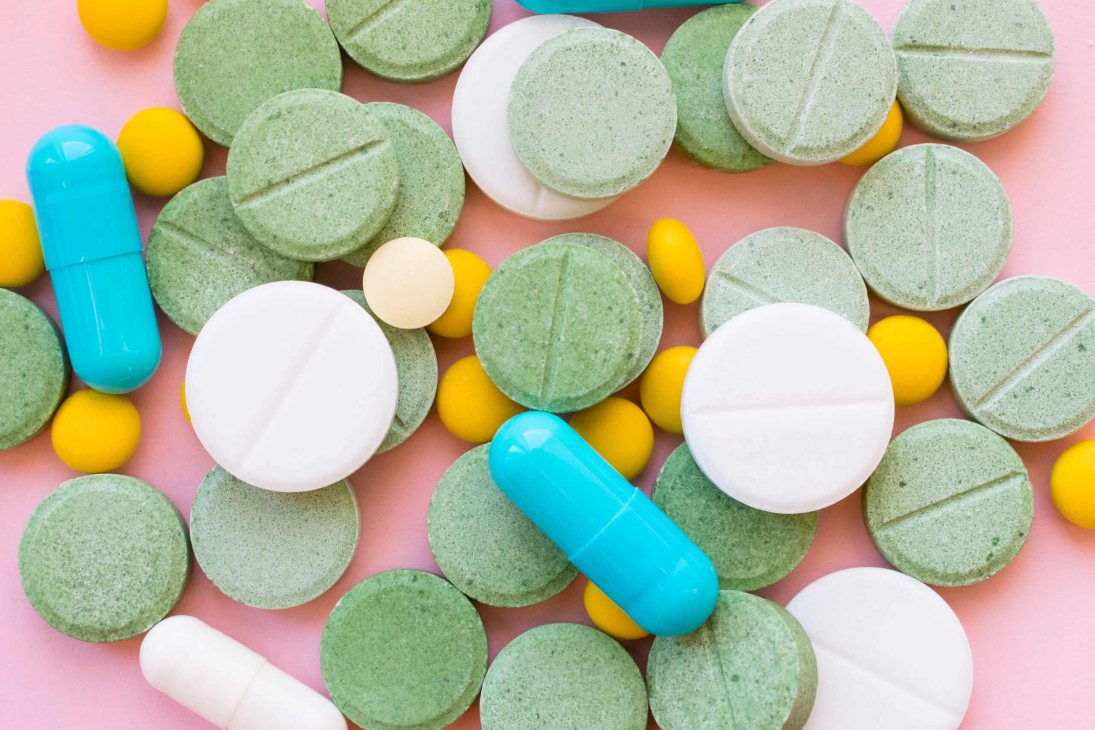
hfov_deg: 24.6
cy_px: 365
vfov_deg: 16.6
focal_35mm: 82
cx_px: 548
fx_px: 2509
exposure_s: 1/13
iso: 100
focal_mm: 55
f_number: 18
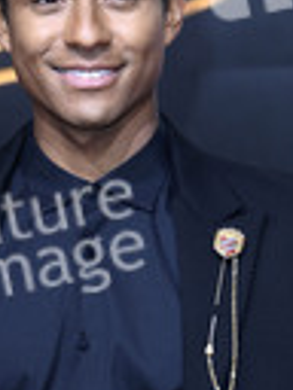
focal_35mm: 374
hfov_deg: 4.0
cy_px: 405
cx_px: 76
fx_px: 4221
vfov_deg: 5.3
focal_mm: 125
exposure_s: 1/250
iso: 500
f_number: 5.6
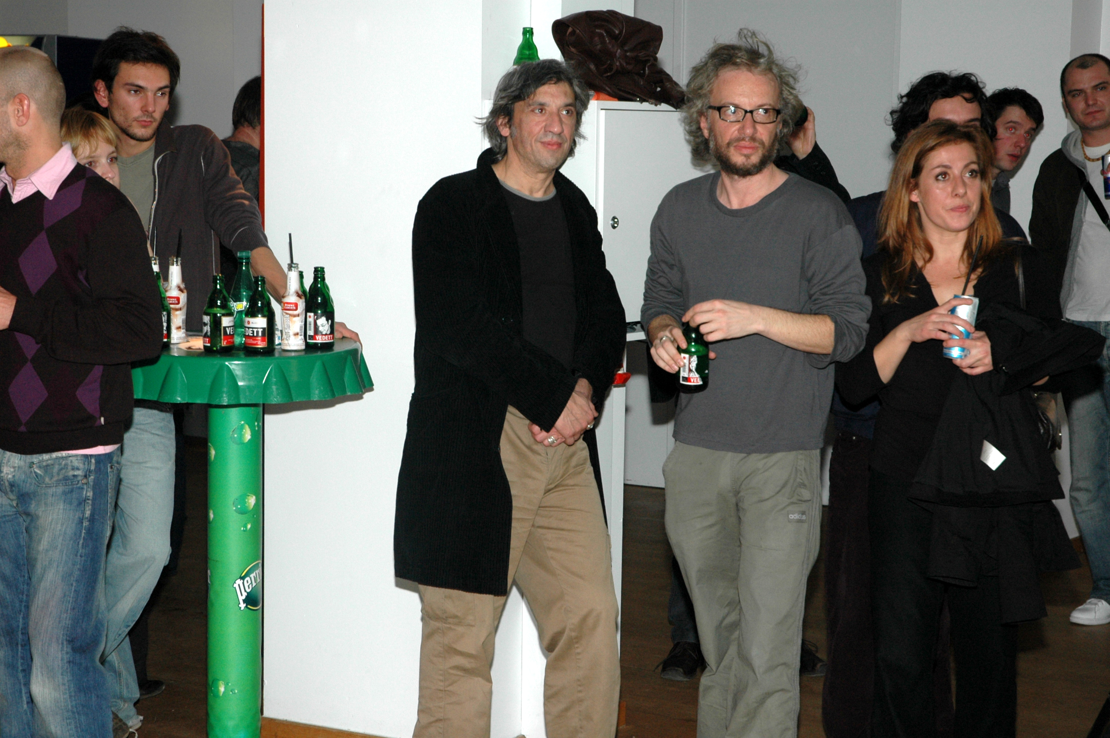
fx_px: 2310
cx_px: 555
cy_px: 369
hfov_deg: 27.0
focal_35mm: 75
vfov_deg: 18.1
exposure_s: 1/60
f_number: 5
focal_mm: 50
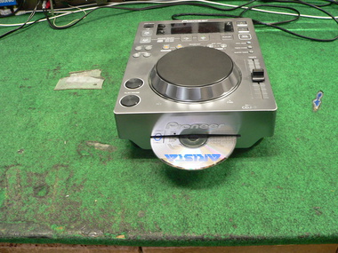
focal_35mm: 36
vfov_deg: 39.7
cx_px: 169
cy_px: 126
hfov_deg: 51.4
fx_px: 352
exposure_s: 1/13
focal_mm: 6
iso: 200
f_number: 2.8
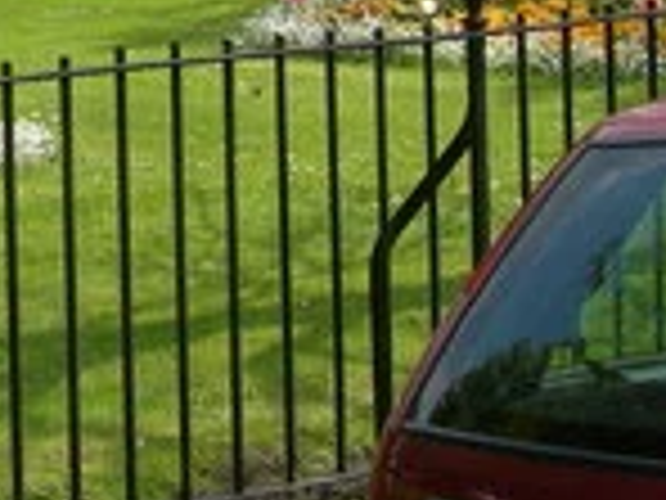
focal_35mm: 164
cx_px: -351
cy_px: -383
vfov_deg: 8.7
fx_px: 3155
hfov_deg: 11.5
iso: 50
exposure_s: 1/273
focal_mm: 7.8
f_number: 4.8
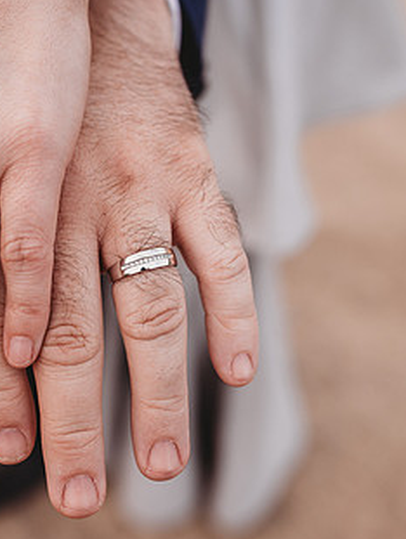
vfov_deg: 43.6
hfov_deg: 33.0
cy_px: 218
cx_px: 102
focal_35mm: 43
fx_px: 671
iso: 250
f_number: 2.5
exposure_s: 1/250
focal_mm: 24
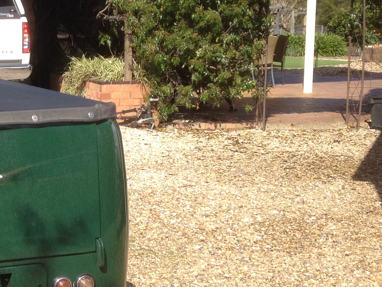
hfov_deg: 20.8
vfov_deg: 16.6
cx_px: -57
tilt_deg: -12.9
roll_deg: +1.2
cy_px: 188
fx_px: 982
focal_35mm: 89
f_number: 2.4
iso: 50
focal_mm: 4.28
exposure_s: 1/1151
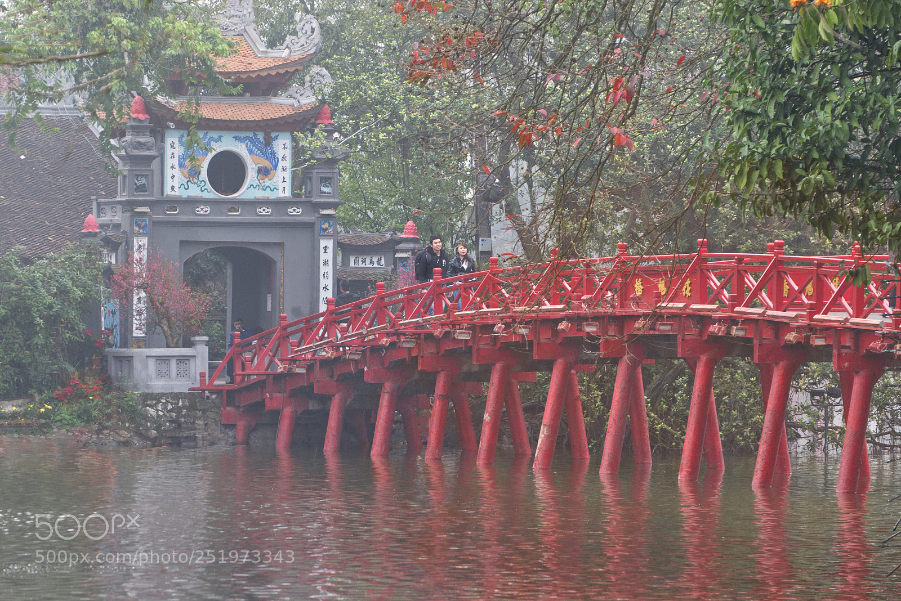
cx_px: 450
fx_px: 3931
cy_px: 300
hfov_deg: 13.1
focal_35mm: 157
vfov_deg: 8.7
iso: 640
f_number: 4.5
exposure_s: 1/100
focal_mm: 104.9
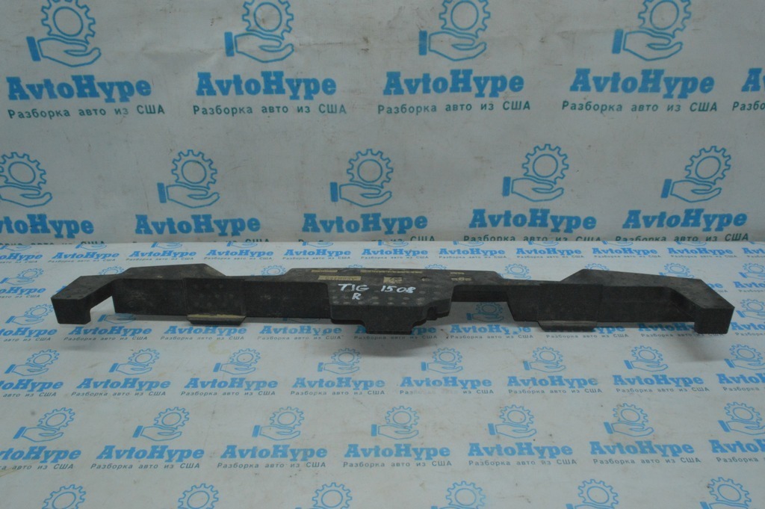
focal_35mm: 27
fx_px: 573
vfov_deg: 47.9
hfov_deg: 67.4
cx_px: 382
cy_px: 254
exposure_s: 1/50
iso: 3200
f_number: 22
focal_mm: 18
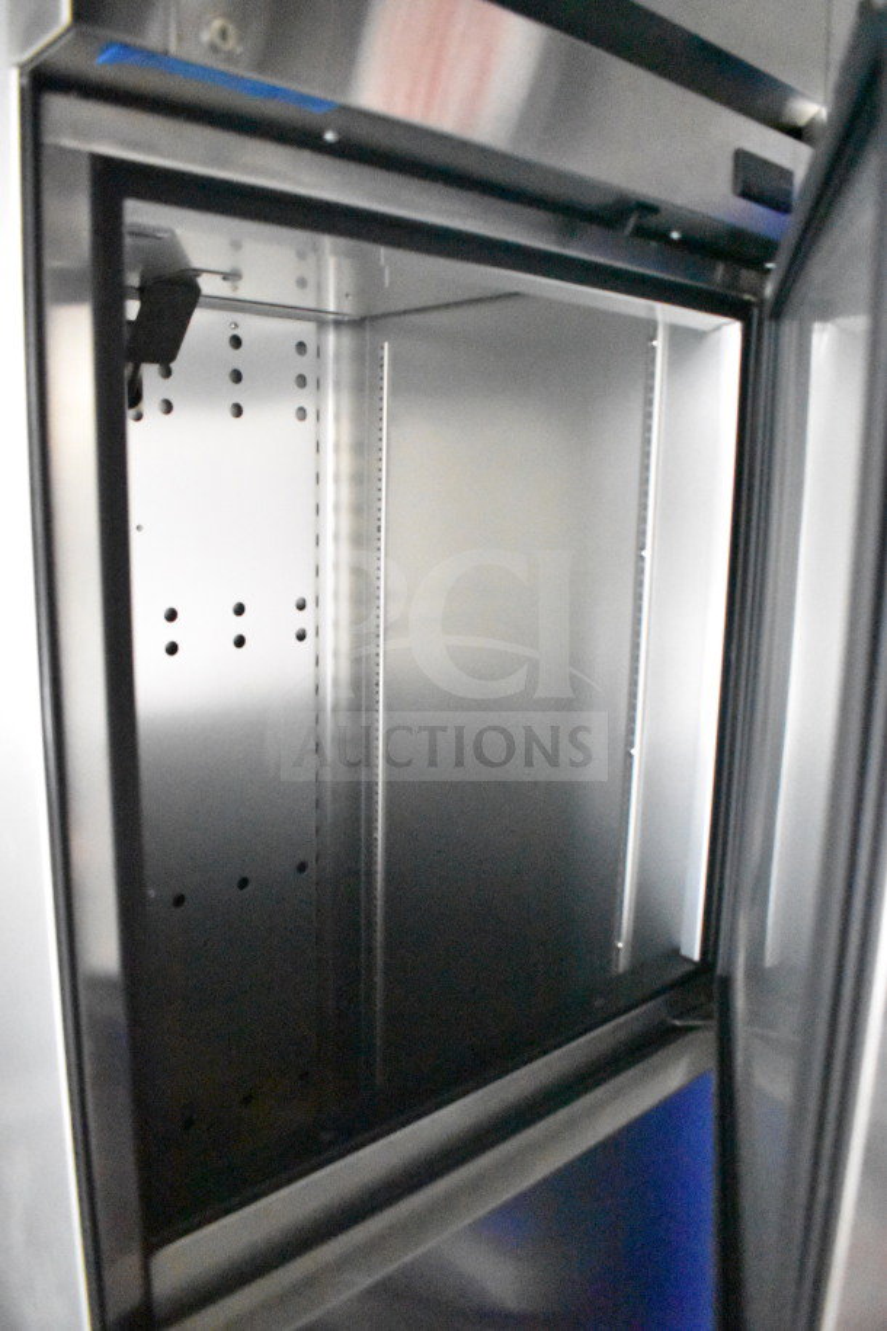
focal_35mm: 27
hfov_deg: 47.9
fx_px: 998
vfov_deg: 67.4
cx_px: 444
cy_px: 666
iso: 25600
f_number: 3.5
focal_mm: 18
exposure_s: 1/25
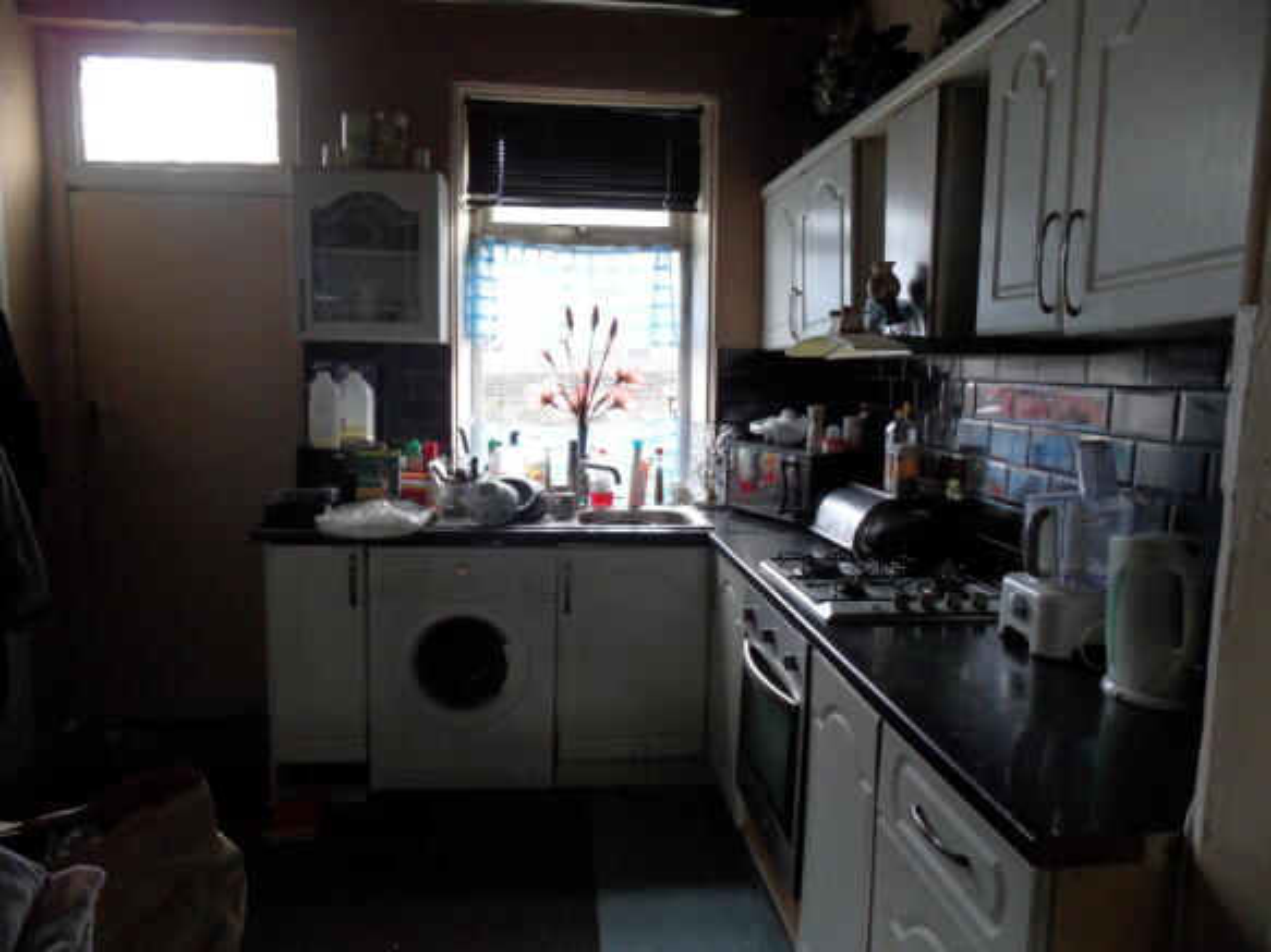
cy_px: 476
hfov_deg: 71.6
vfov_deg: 56.8
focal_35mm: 24
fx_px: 881
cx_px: 636
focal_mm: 3.9
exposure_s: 1/30
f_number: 3.2
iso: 200
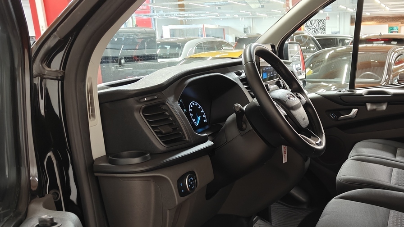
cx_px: 303
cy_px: 175
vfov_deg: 27.9
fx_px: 450
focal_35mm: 42
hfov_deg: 46.6
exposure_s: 1/39
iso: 160
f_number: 1.8
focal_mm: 5.59
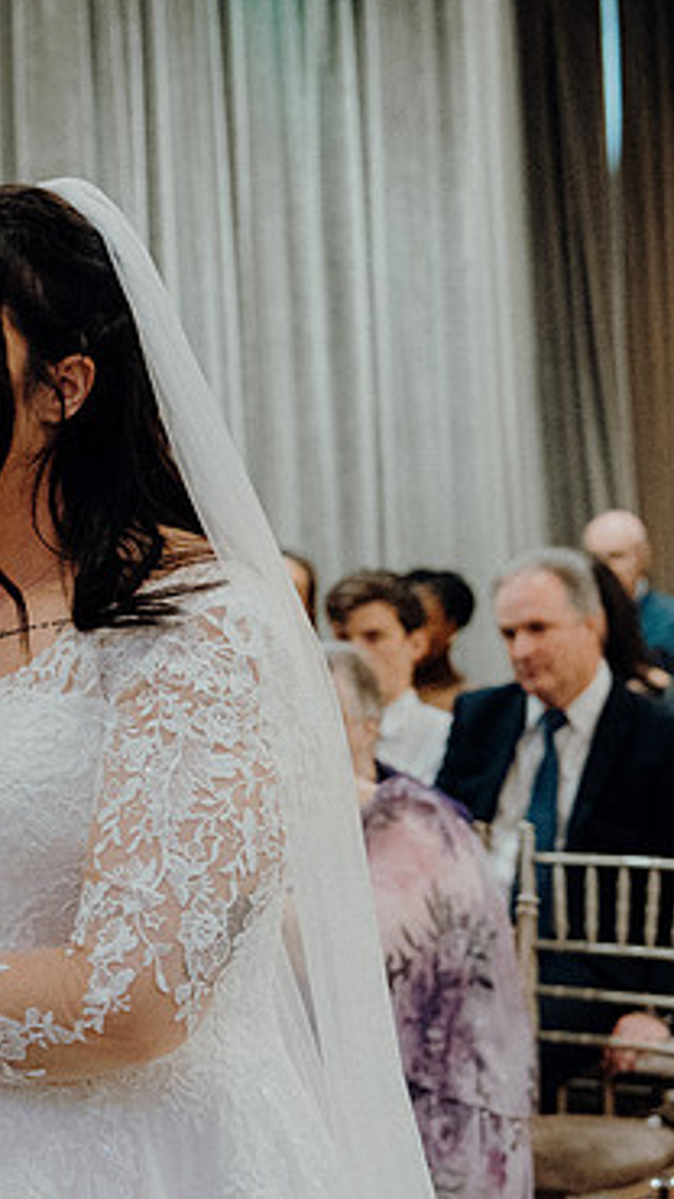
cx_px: -227
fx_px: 3497
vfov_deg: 19.5
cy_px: 582
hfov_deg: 10.7
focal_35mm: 110
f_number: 3.5
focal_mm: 45
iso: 5000
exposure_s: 1/200
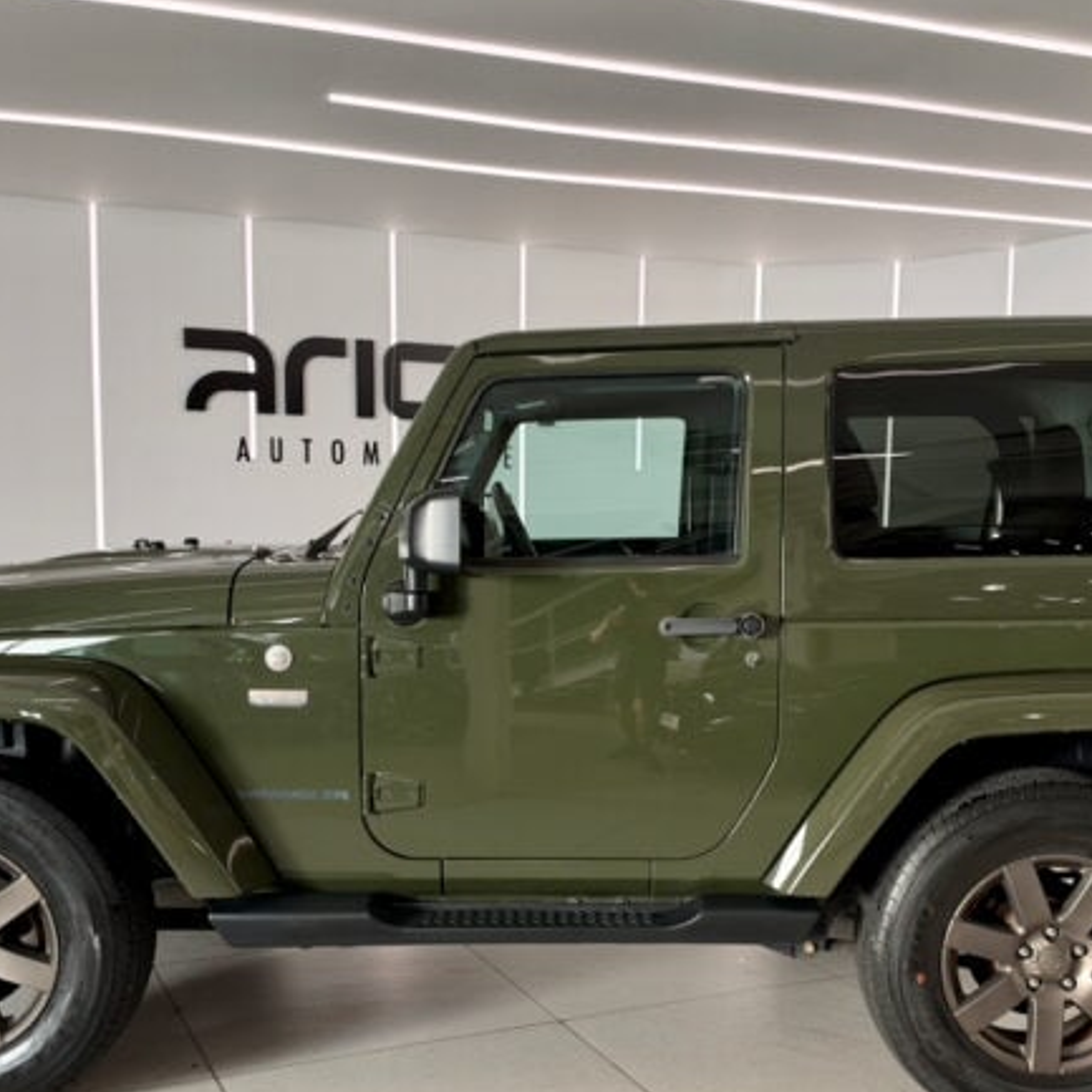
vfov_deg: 42.7
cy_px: 644
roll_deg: -0.5
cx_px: 590
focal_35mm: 39
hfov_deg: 42.8
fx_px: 1392
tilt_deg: -5.7
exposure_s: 1/121
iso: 100
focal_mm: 6.93
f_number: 1.8
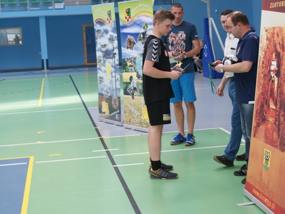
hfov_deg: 29.4
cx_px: 159
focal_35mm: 66
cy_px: 107
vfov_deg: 22.3
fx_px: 543
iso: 250
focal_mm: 40
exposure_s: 1/80
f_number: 5.6
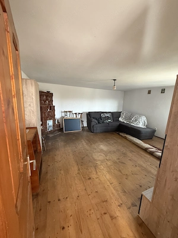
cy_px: 119
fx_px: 96
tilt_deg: -9.1
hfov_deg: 85.7
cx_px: 89
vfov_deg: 102.1
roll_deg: -2.6
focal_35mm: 14
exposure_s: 1/60
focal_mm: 2.22
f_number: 2.2
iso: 500
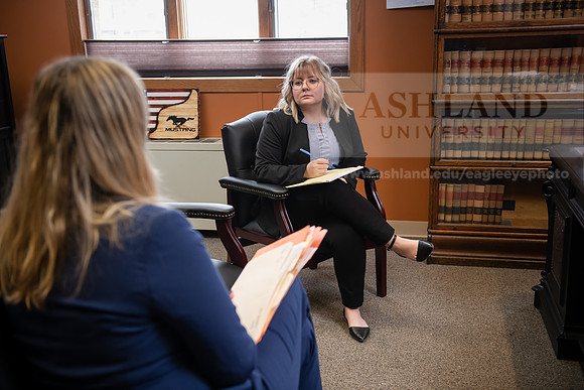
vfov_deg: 33.4
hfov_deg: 48.4
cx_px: 292
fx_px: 649
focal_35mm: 40
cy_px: 195
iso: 1000
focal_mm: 40
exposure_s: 1/160
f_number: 3.2
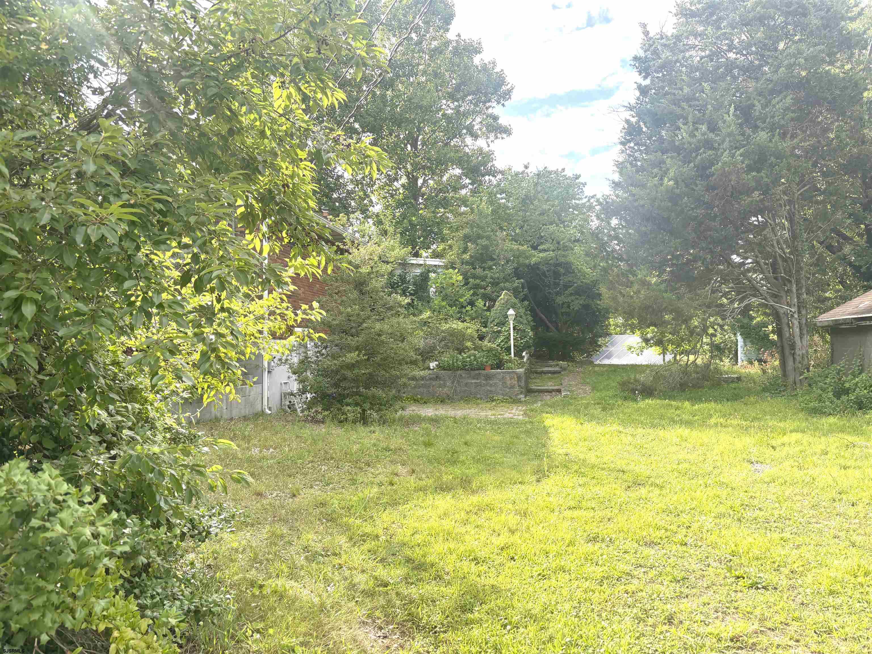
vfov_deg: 53.1
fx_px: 655
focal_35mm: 26
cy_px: 327
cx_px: 436
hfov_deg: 67.3
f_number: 1.6
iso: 50
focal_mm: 5.96
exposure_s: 1/716
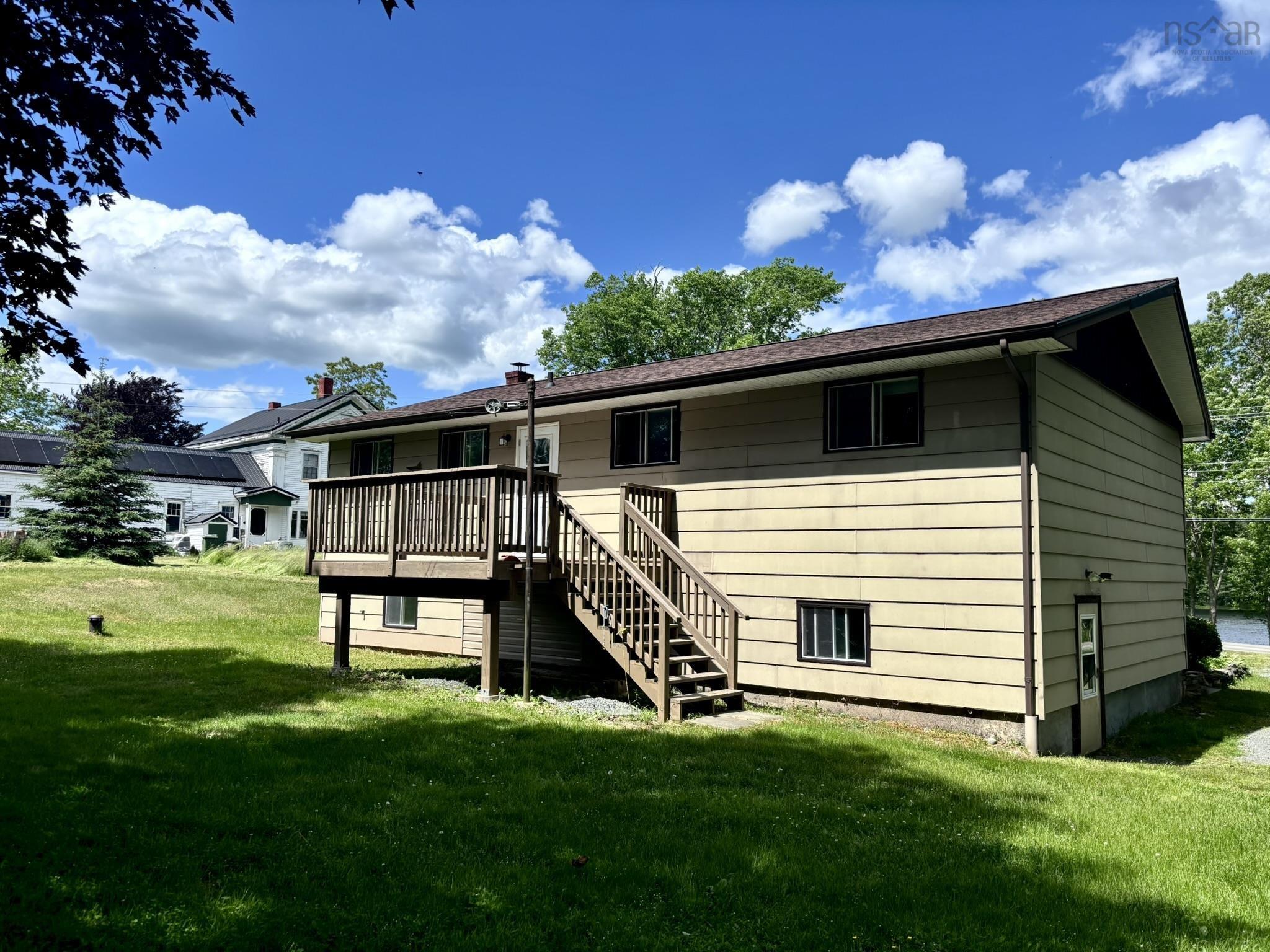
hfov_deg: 67.3
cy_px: 476
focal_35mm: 26
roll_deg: -0.5
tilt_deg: +5.0
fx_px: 954
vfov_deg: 53.1
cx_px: 635
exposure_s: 1/3650
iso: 50
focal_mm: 5.96
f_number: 1.6
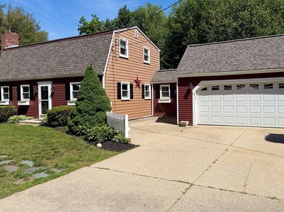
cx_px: 143
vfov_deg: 48.2
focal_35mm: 29
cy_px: 100
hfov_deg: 61.7
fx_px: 238
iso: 80
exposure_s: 1/6711
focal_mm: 6.76
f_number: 1.78
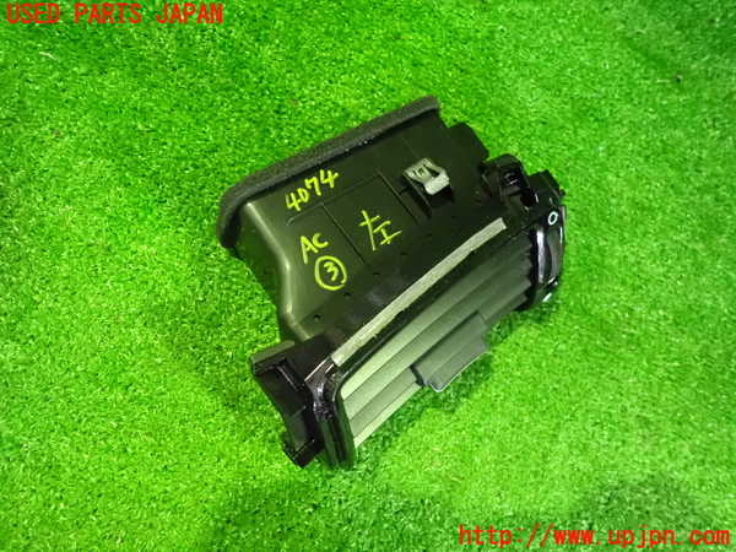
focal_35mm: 25
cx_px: 368
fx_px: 532
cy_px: 276
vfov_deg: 54.9
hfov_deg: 69.4
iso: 1600
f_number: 2
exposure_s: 1/50
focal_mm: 4.5
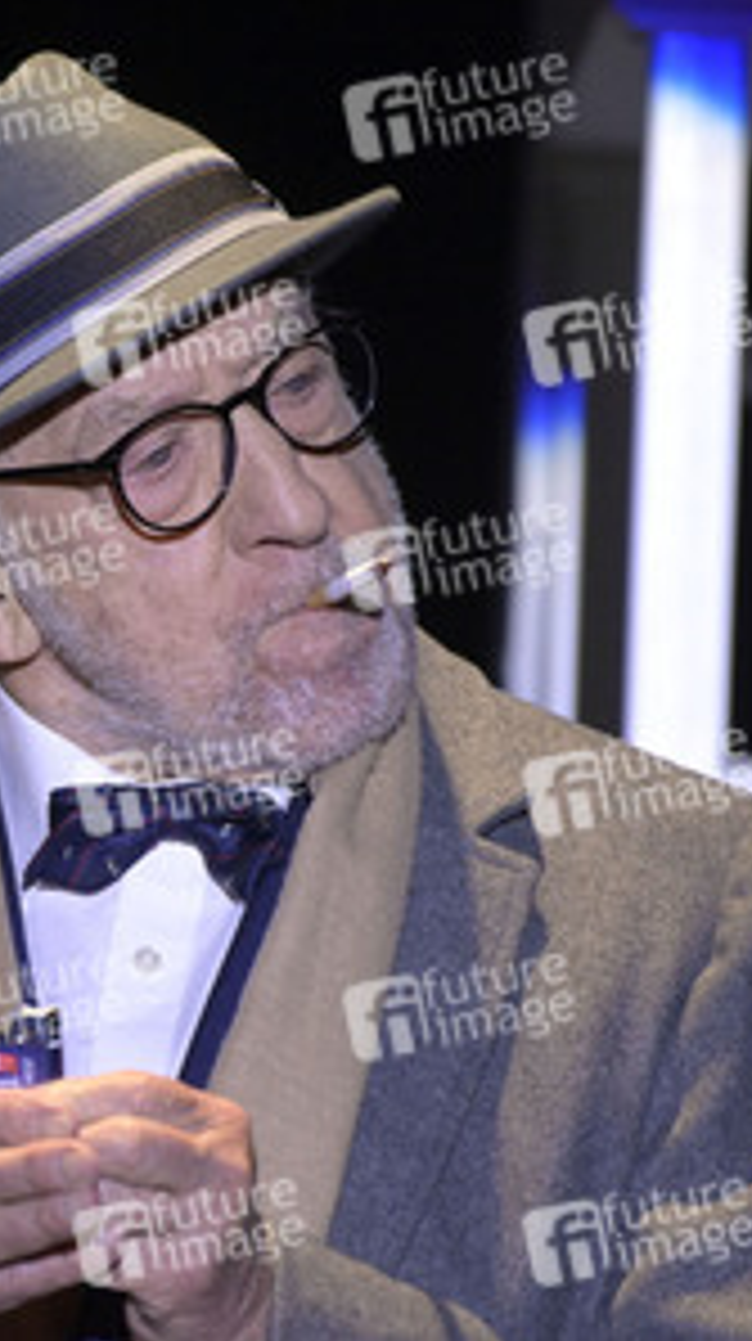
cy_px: 670
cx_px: 70
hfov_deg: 1.5
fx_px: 28191
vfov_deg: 2.7
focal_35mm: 793
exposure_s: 1/800
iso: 8000
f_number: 5.6
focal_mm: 500
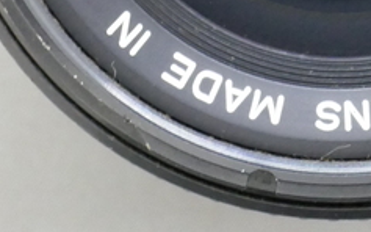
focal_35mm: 212
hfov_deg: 9.8
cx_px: 385
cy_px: -221
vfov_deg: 6.0
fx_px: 2143
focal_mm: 14.9
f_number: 5.6
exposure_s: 1/20
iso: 1600
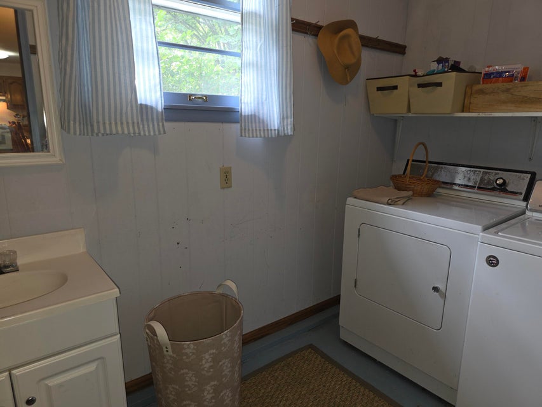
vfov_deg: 58.9
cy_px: 204
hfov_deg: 73.9
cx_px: 271
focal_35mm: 23
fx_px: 360
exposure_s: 1/60
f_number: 1.7
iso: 100
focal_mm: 6.3
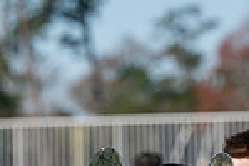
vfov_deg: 1.8
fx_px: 5375
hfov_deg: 2.6
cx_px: 394
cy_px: 281
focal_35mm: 778
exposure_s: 1/2000
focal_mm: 200
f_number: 5
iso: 250
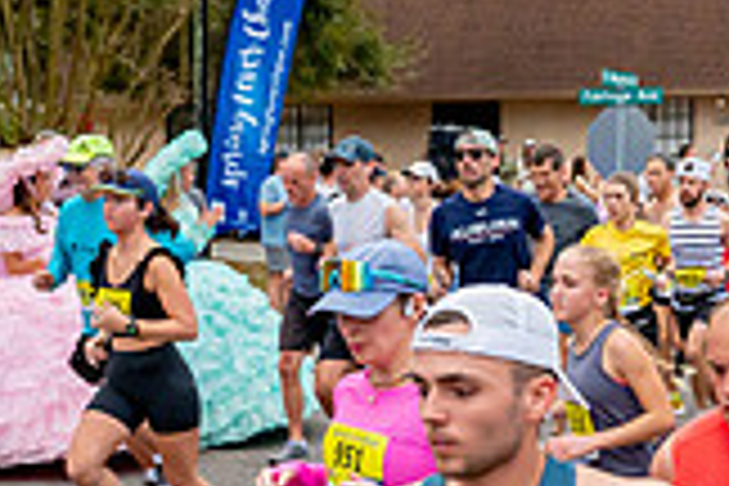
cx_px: 657
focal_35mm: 86
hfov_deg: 23.0
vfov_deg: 15.9
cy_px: 324
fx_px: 1741
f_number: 6.3
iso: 2000
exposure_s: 1/800
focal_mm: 24
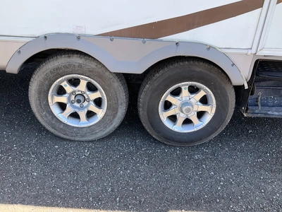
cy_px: 106
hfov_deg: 61.7
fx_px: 236
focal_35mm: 29
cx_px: 141
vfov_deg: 48.2
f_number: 1.8
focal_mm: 3
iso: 25
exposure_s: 1/370
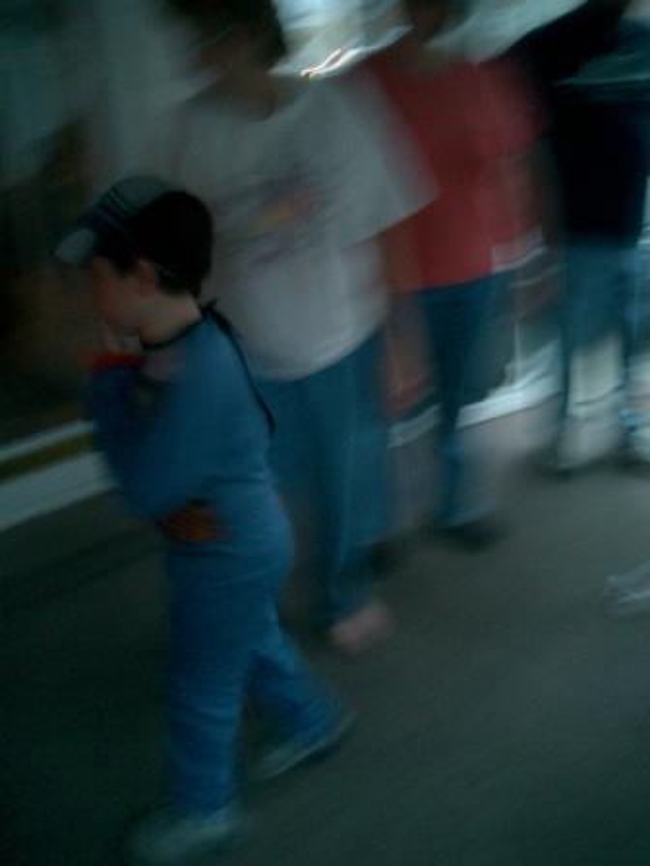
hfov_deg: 40.7
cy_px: 433
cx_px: 325
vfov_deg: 52.6
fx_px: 876
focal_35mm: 35
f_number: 4.2
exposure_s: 1/8
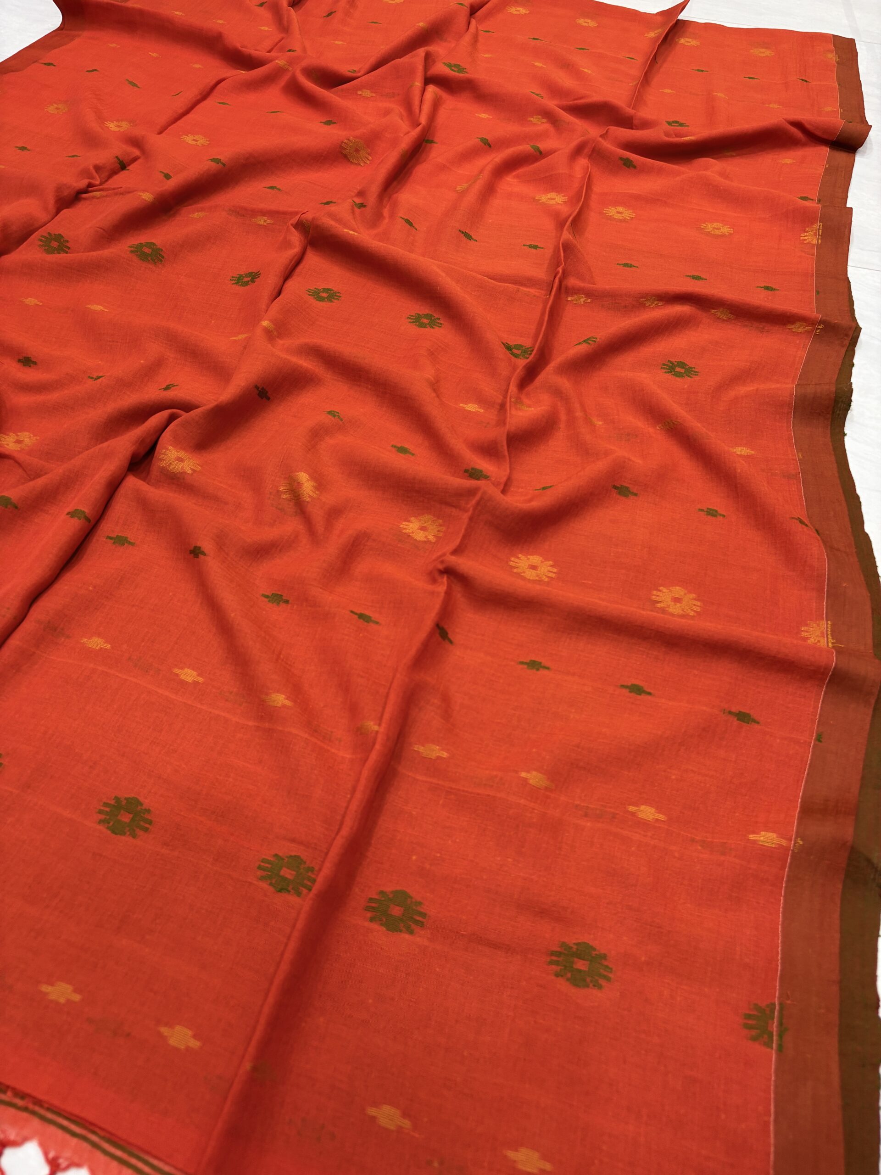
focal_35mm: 26
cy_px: 588
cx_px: 440
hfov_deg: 53.1
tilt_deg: -51.0
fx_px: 882
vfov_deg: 67.3
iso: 64
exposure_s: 1/50
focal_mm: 5.96
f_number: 1.6
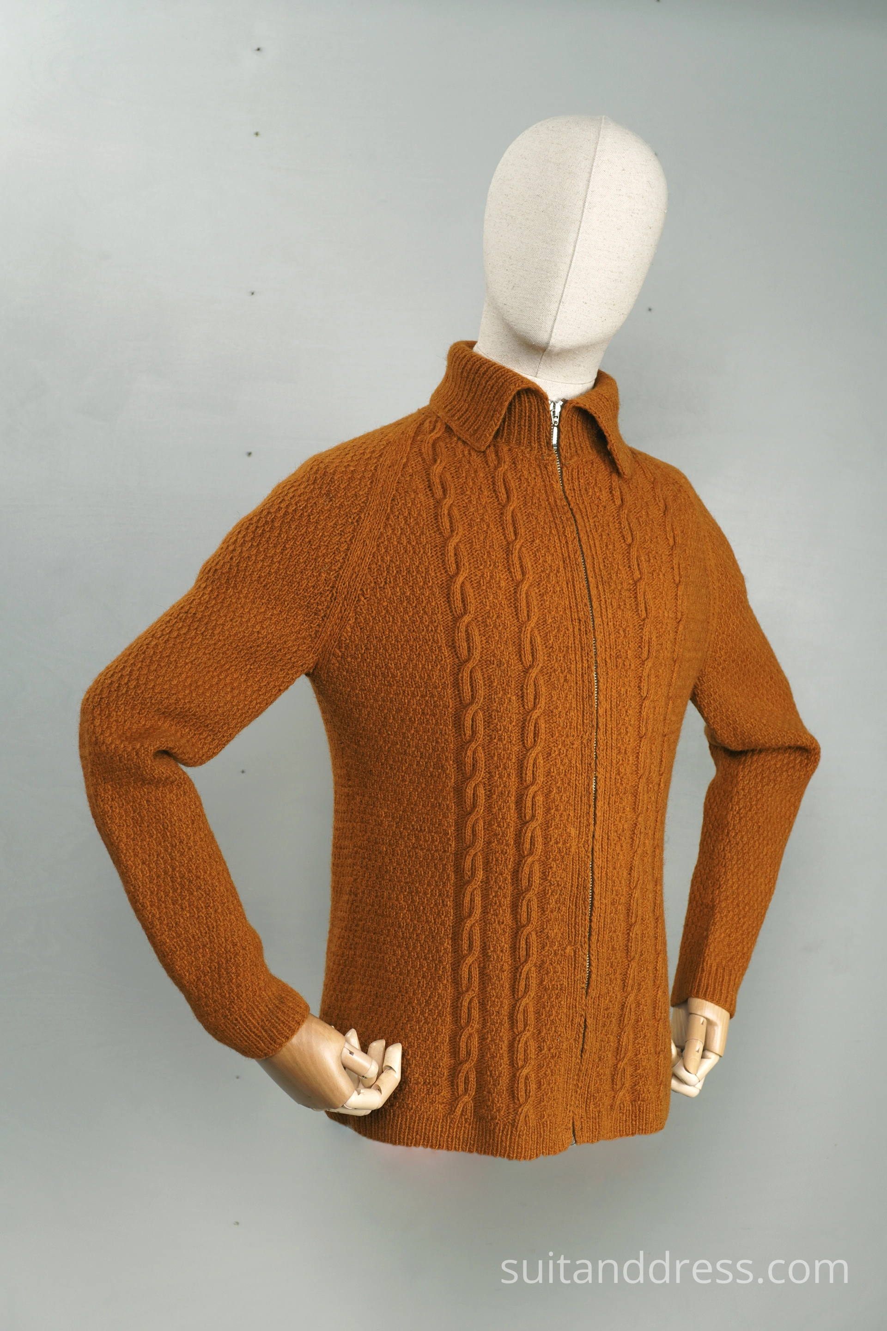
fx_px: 1774
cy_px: 666
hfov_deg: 28.1
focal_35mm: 48
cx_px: 444
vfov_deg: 41.1
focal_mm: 32
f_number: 5
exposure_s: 1/20
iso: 200
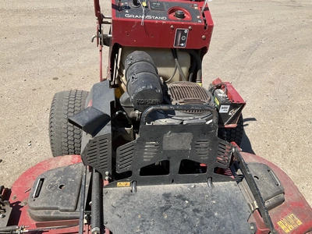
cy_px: 117
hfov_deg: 61.7
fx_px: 261
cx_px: 156
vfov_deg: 48.2
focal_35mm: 29
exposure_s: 1/1250
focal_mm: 3
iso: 25
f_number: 1.8
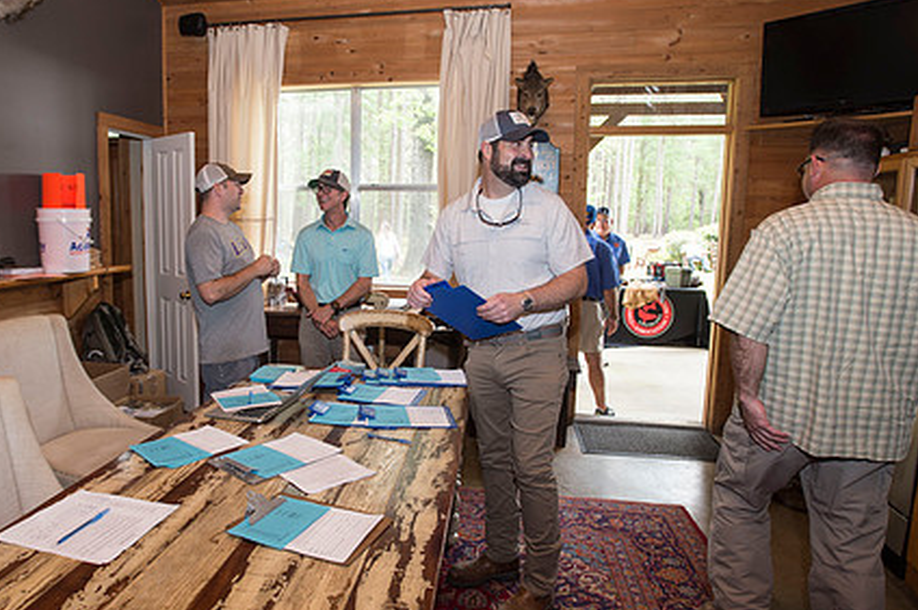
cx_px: 372
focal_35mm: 26
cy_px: 299
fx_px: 662
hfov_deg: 68.8
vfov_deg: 49.5
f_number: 3.5
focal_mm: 19
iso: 250
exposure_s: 1/80
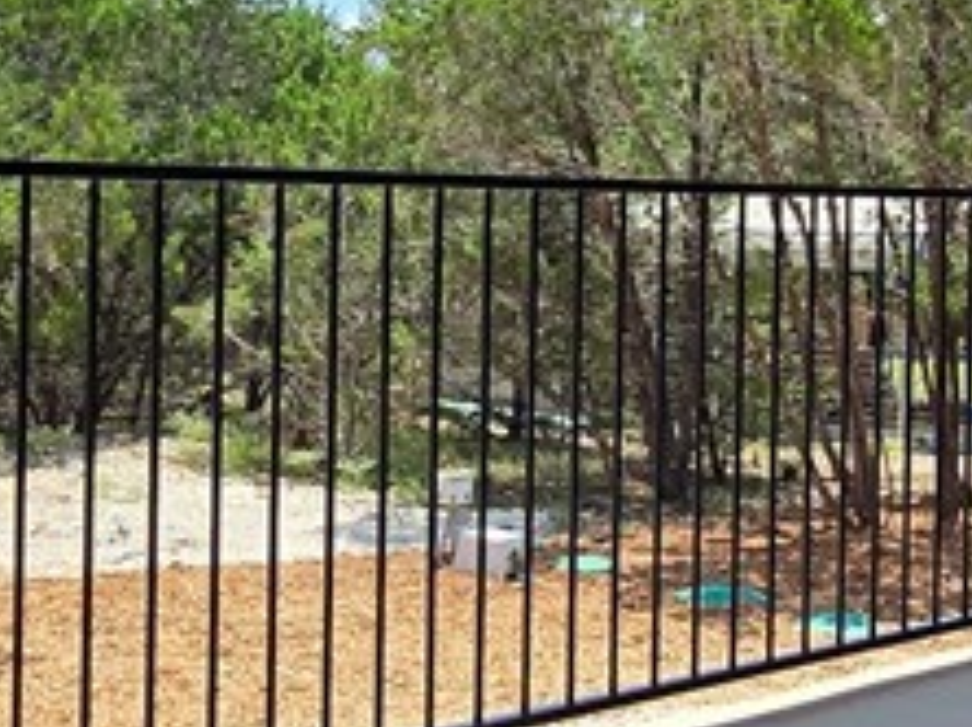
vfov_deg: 24.1
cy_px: 175
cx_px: 464
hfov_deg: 32.2
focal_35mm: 60
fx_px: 1683
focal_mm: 2.2
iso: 50
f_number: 2.2
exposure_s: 1/1488
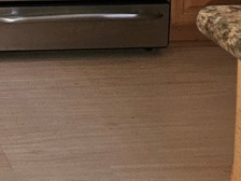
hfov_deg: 16.9
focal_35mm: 105
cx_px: -128
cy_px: -204
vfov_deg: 12.2
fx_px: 731
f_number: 1.8
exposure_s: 1/12
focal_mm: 5.4
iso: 125
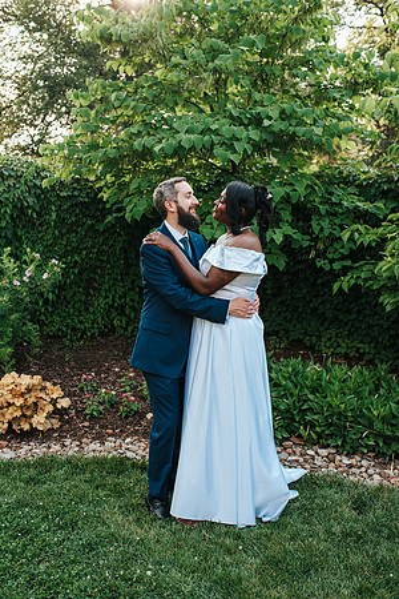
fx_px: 582
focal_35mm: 35
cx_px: 200
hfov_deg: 37.9
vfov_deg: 54.4
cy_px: 300
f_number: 4
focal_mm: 35
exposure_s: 1/1000
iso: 1000
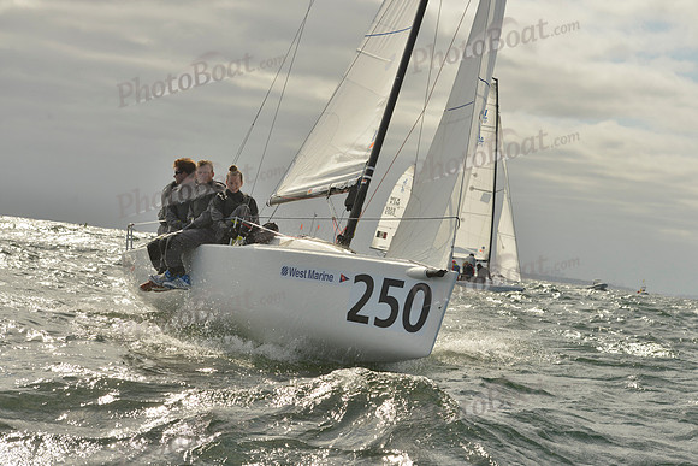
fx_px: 1900
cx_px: 349
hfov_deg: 20.8
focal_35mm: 98
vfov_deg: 14.0
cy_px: 233
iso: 400
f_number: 10
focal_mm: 98
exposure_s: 1/2000
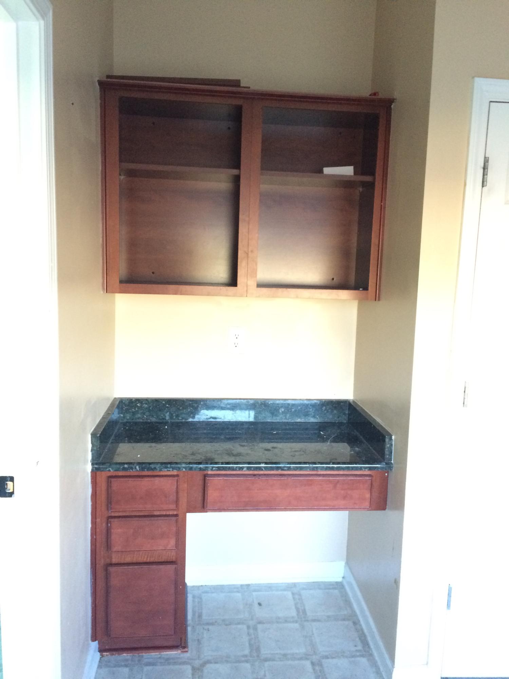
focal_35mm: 29
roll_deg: -0.2
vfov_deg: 61.7
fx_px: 569
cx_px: 254
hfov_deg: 48.2
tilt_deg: -9.1
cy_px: 340
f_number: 2.2
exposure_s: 1/30
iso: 320
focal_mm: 4.15
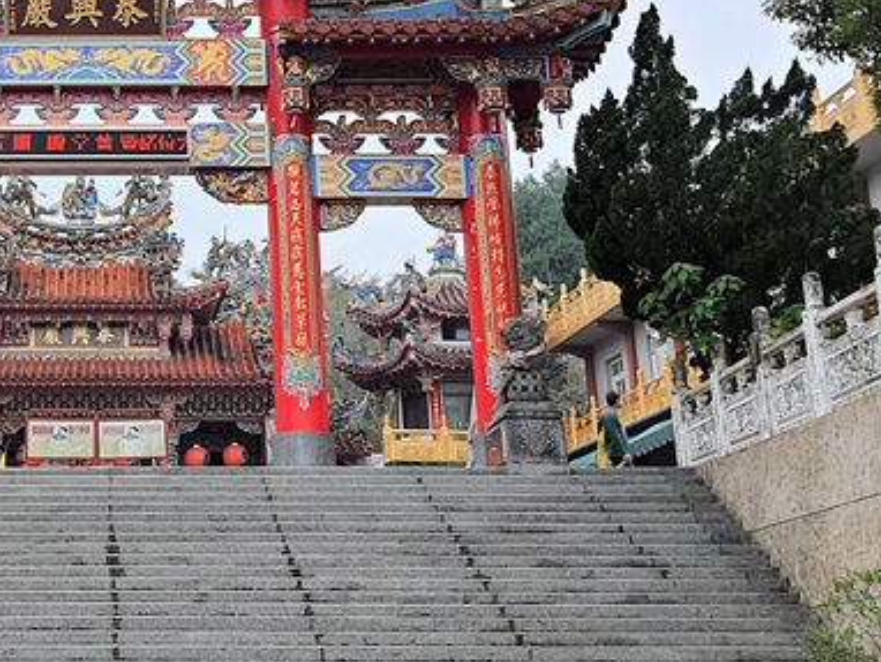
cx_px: 65
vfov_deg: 21.3
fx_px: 1732
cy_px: 101
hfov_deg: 27.4
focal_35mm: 68
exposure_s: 1/1120
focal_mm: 4.32
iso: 50
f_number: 1.7
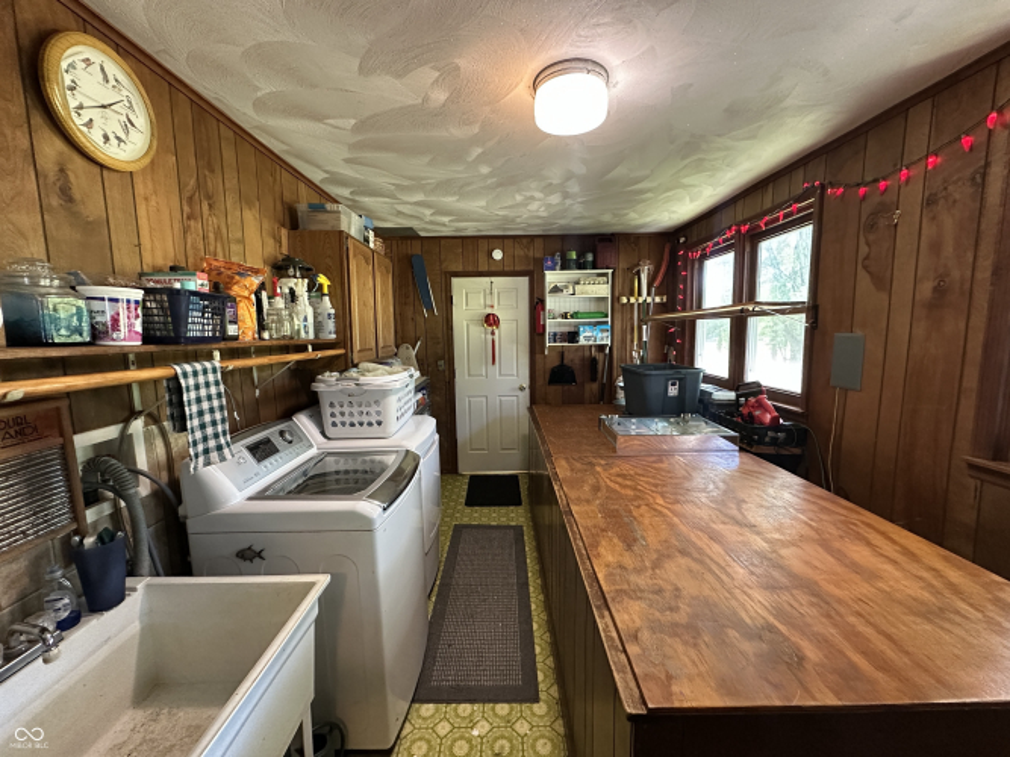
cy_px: 378
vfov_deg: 85.7
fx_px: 408
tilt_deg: -6.7
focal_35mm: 14
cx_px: 505
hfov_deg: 102.1
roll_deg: +0.2
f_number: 2.2
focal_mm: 2.22
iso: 800
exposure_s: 1/60
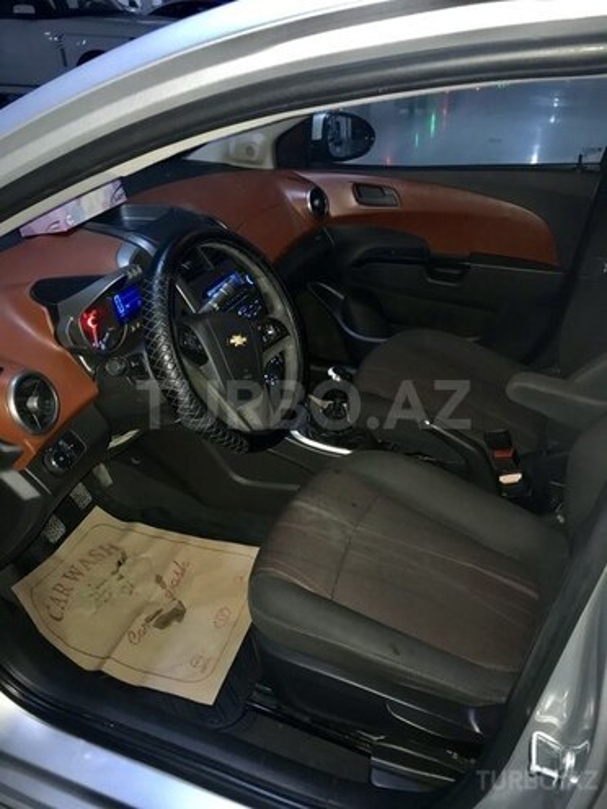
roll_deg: +2.4
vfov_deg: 63.4
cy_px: 404
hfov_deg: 49.7
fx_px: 655
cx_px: 304
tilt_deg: -29.9
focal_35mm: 28
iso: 80
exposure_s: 1/17
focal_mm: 3.99
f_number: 1.8
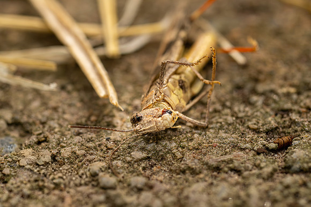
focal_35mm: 80
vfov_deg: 17.1
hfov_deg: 25.4
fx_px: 689
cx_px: 145
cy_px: 115
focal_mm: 60
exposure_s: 1/160
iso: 800
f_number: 9
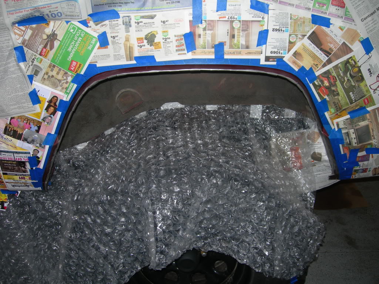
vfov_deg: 37.7
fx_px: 416
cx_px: 190
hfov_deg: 49.0
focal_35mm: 38
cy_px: 142
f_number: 2.8
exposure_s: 1/60
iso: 50
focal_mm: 7.8
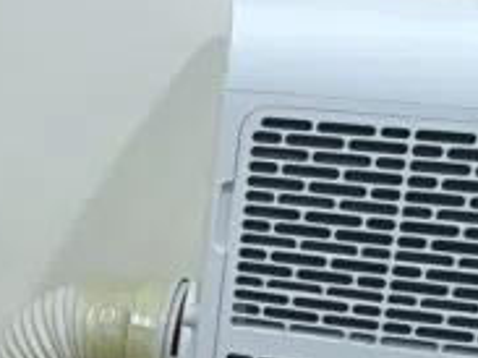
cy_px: 282
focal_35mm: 84
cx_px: -39
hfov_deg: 22.1
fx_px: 1159
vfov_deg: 17.4
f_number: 1.75
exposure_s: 1/33.3
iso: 845
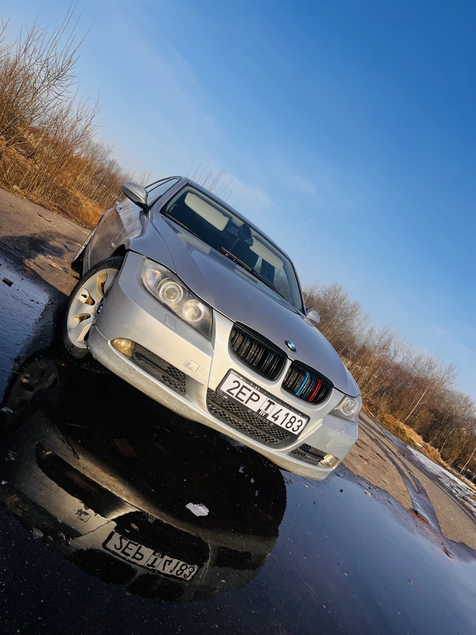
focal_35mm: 26
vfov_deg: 67.3
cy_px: 318
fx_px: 477
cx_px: 238
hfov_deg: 53.1
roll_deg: -34.5
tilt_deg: -3.4
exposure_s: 1/2410
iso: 50
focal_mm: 5.1
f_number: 1.6
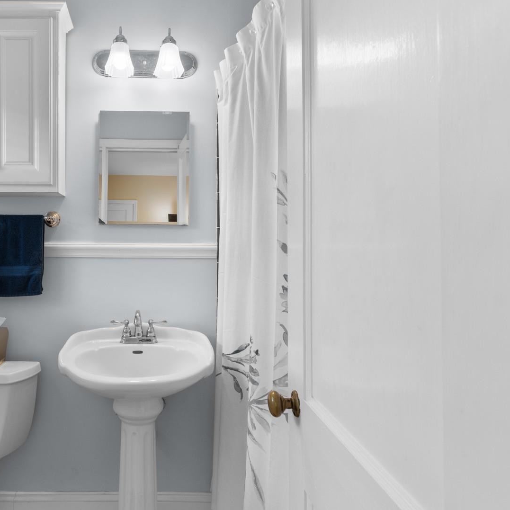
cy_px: 255
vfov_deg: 67.3
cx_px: 144
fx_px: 383
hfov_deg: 64.3
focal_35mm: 23
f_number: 4.8
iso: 100
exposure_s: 1/10
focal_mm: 12
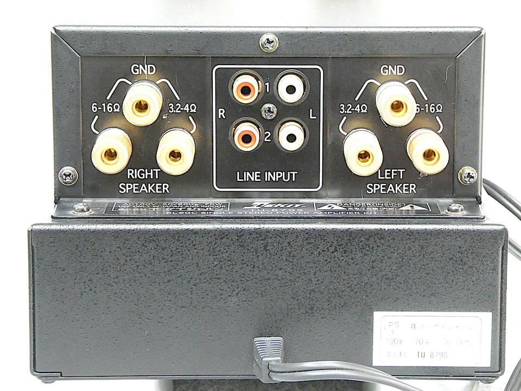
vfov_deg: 12.9
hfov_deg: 17.1
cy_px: 196
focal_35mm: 115
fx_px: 1731
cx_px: 260
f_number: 5.1
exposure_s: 1/10
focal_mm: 20.6
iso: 1600
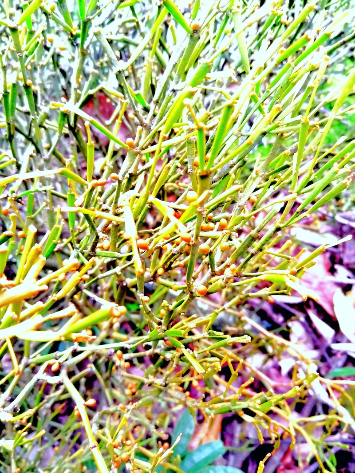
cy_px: 236
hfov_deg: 46.8
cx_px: 178
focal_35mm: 30
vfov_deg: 60.0
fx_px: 410
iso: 623
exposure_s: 1/50
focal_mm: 4.95
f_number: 1.9
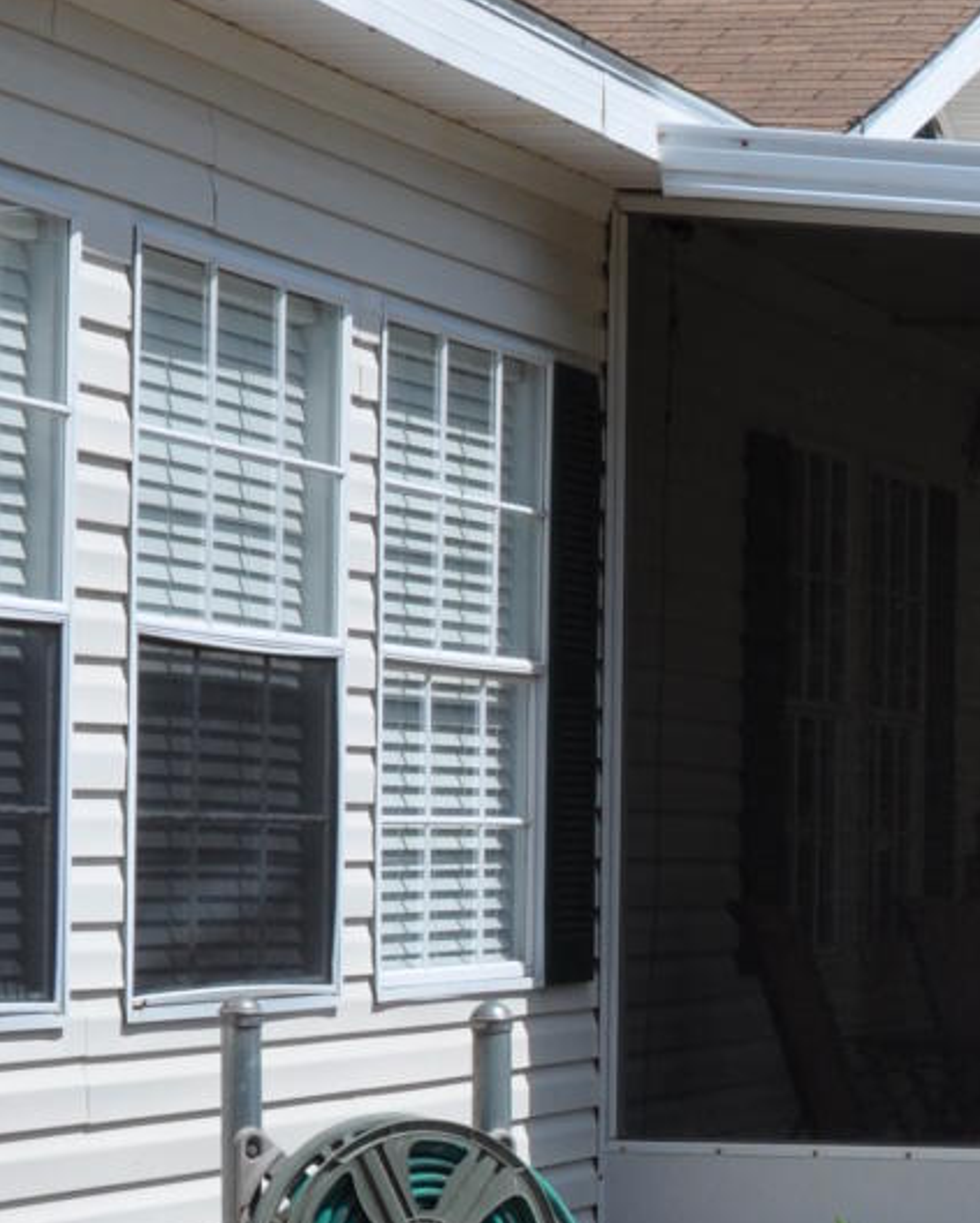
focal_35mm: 149
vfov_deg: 12.8
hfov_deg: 10.1
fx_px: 5397
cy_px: 1184
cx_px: 1425
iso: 200
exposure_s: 1/400
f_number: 10
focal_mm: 28
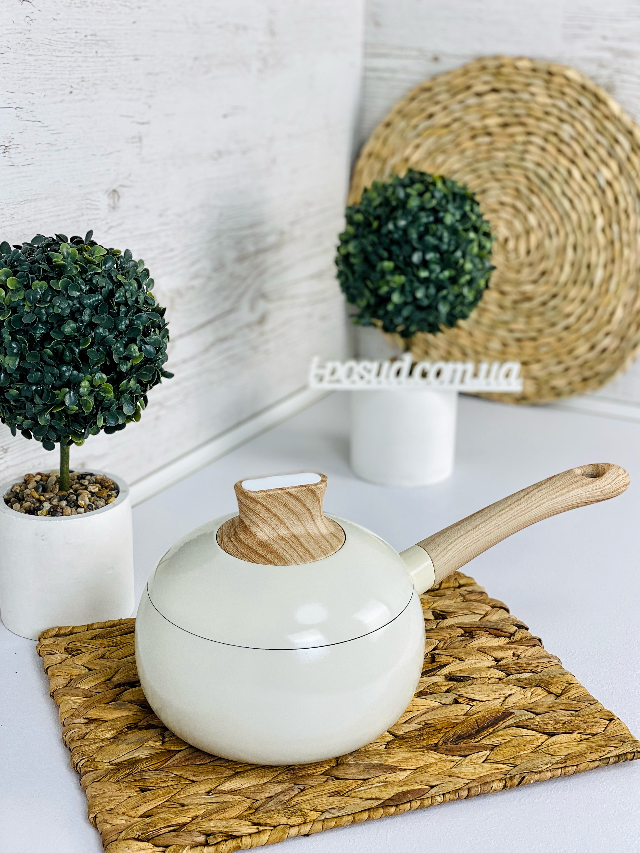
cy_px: 426
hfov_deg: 28.0
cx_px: 320
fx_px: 1282
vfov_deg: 36.8
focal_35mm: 52
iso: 25
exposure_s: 1/100
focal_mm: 6
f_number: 2
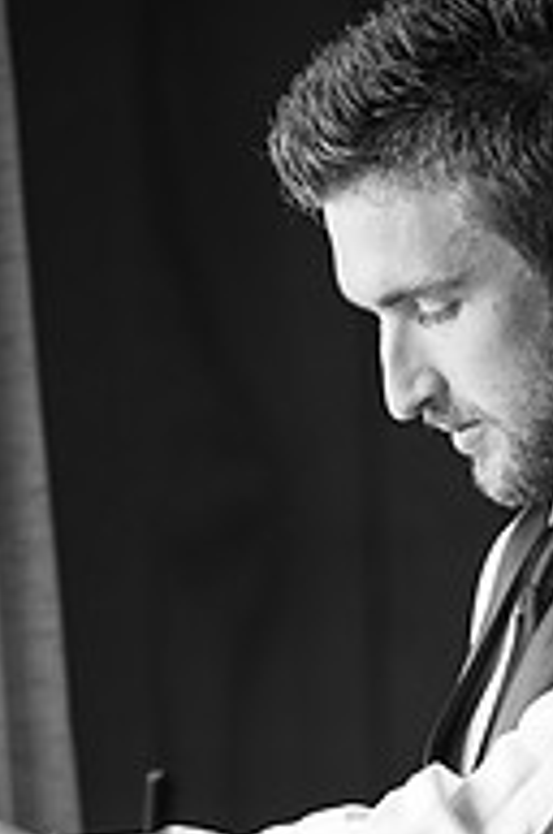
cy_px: 717
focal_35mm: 467
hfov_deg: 2.9
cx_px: 471
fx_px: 10798
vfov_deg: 4.4
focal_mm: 200
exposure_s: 1/160
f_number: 2.8
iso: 640
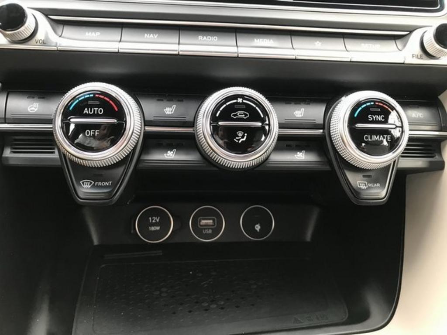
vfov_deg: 49.7
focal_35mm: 28
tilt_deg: -18.4
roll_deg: -4.2
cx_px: 224
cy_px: 168
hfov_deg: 63.4
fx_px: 362
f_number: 1.8
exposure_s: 1/30
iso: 32
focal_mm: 3.99
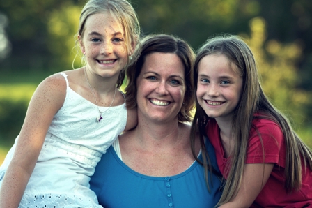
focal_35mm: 292
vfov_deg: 4.7
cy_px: 104
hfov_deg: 7.0
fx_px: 2533
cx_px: 156
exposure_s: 1/320
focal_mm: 195
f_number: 4.5
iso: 400
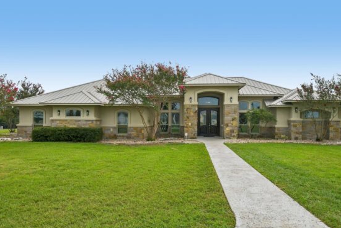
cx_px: 180
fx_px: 233
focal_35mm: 25
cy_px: 113
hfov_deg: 72.4
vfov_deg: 52.1
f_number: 8
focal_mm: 15
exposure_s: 1/1600
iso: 400
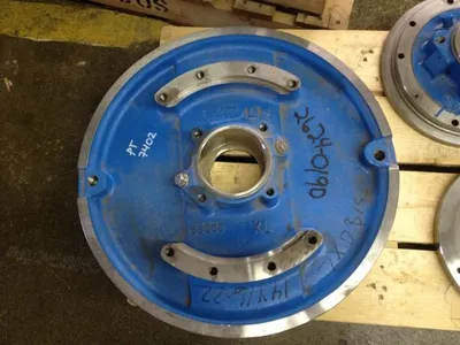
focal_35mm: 35
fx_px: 465
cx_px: 230
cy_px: 172
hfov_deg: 52.6
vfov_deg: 40.7
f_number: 2.4
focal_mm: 4.28
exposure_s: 1/20
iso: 250
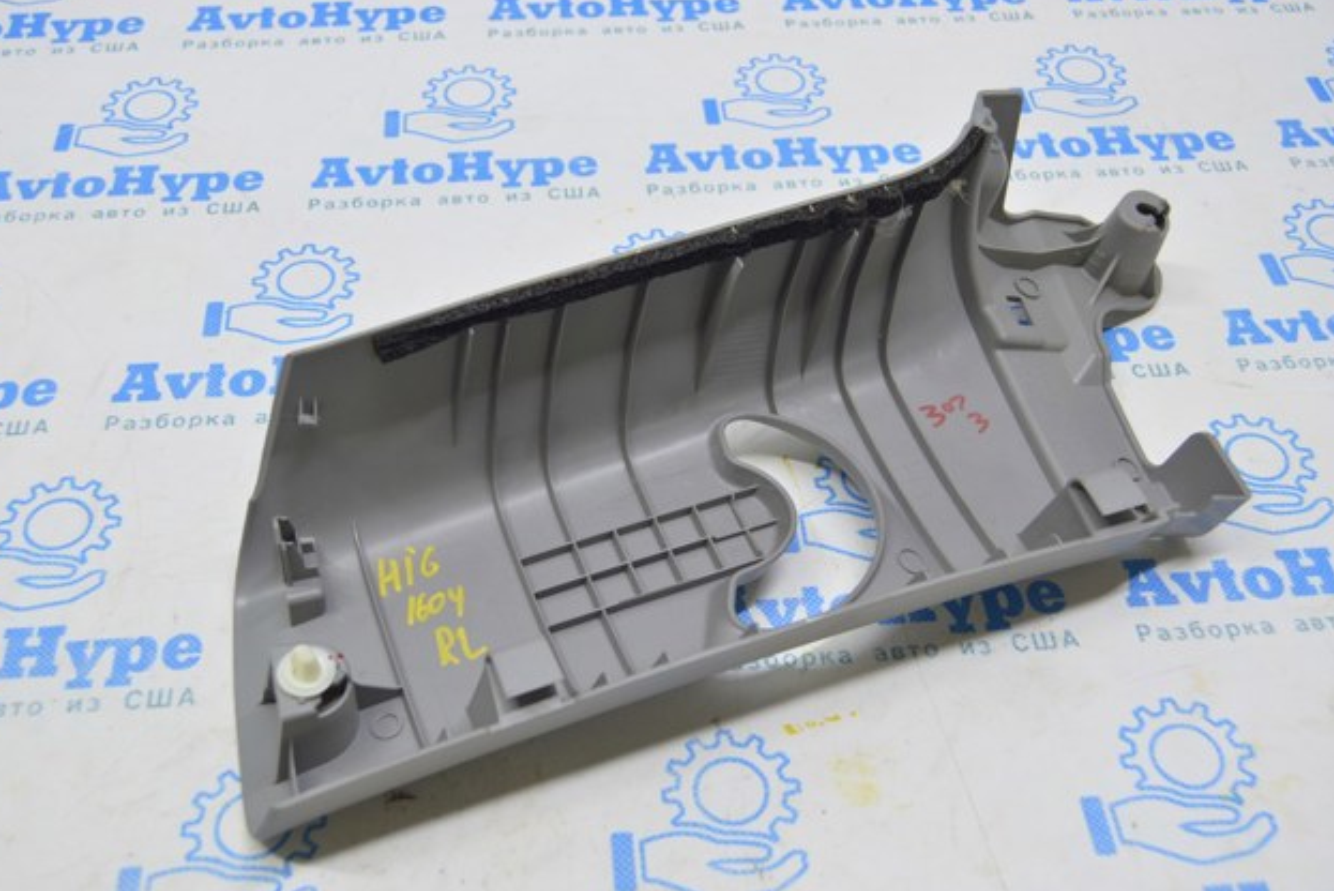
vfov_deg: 33.4
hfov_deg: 48.4
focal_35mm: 40
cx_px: 653
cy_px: 440
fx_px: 1483
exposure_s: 1/20
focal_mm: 26
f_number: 5.6
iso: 400
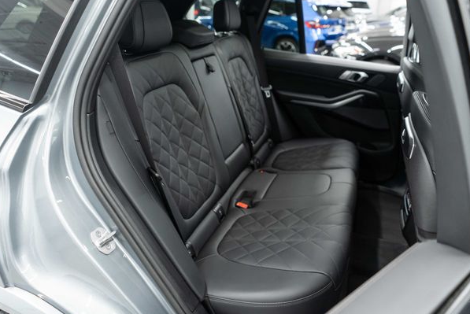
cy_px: 148
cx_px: 242
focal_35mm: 30
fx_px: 392
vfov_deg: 43.7
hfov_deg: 61.9
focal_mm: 28
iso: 1250
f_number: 3.2
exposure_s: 1/40
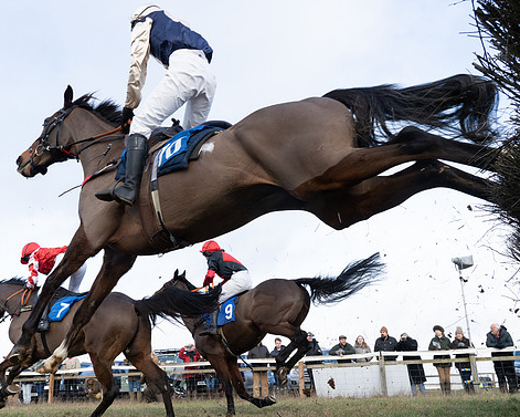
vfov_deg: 40.1
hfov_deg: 49.0
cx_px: 230
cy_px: 211
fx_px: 570
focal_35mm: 37
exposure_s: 1/1600
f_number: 8
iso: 2000
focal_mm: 32
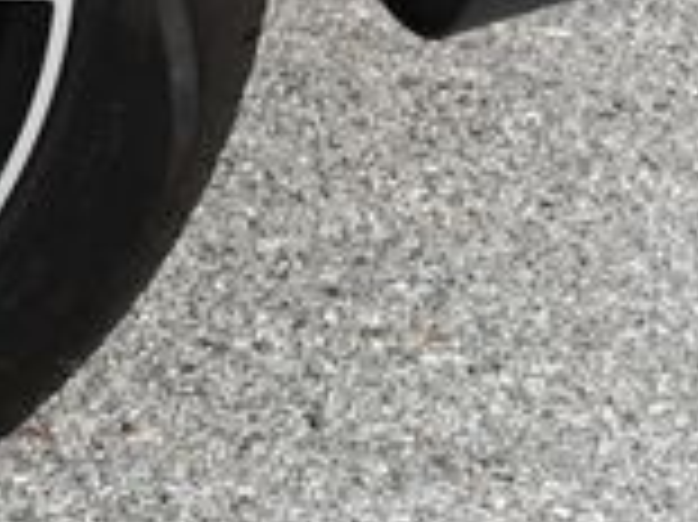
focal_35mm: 230
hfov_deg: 8.2
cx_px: -666
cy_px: -126
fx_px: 4634
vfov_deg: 6.4
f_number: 8
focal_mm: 29
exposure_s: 1/250
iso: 200
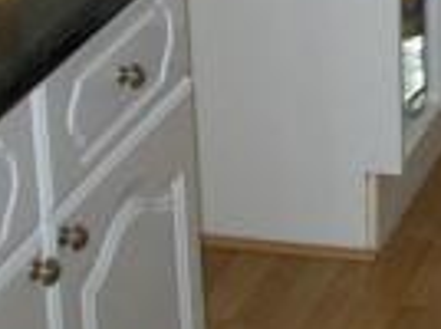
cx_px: 624
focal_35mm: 157
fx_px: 1997
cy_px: -331
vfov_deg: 8.9
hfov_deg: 12.1
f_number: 2.7
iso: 64
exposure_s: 1/60
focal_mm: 6
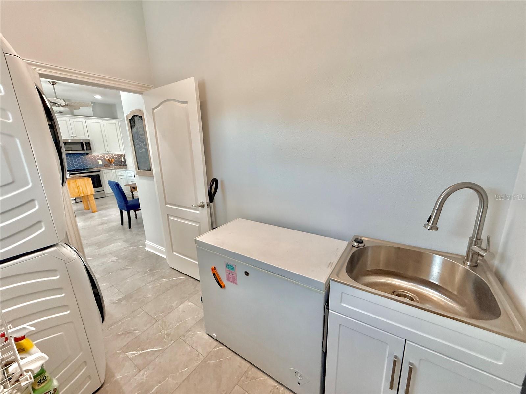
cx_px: 263
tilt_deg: -13.4
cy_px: 197
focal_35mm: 14
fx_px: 213
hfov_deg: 102.1
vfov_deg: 85.7
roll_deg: +0.4
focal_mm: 2.22
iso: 200
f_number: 2.2
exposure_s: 1/120
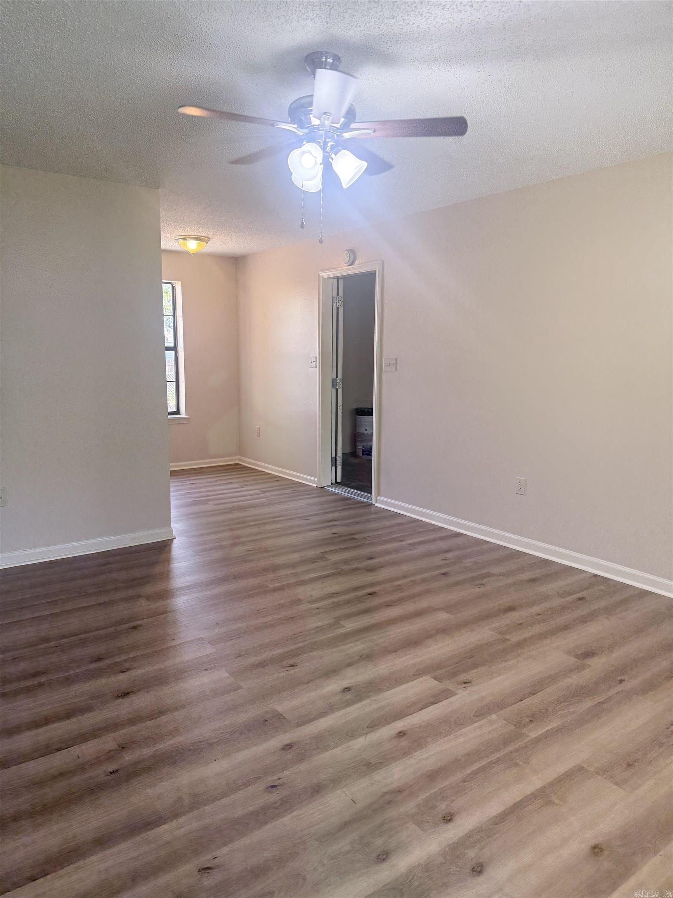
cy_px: 449
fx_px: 622
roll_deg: -0.1
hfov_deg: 56.8
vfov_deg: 71.6
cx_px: 336
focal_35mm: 24
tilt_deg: -8.8
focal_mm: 6.76
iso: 200
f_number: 1.78
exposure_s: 1/121
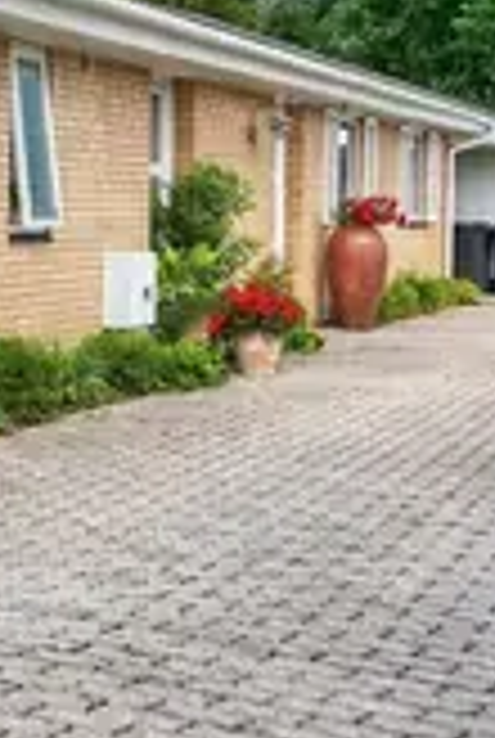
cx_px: -194
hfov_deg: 17.3
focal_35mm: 73
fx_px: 1499
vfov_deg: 27.4
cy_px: 225
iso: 400
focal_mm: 20
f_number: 8
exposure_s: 1/80
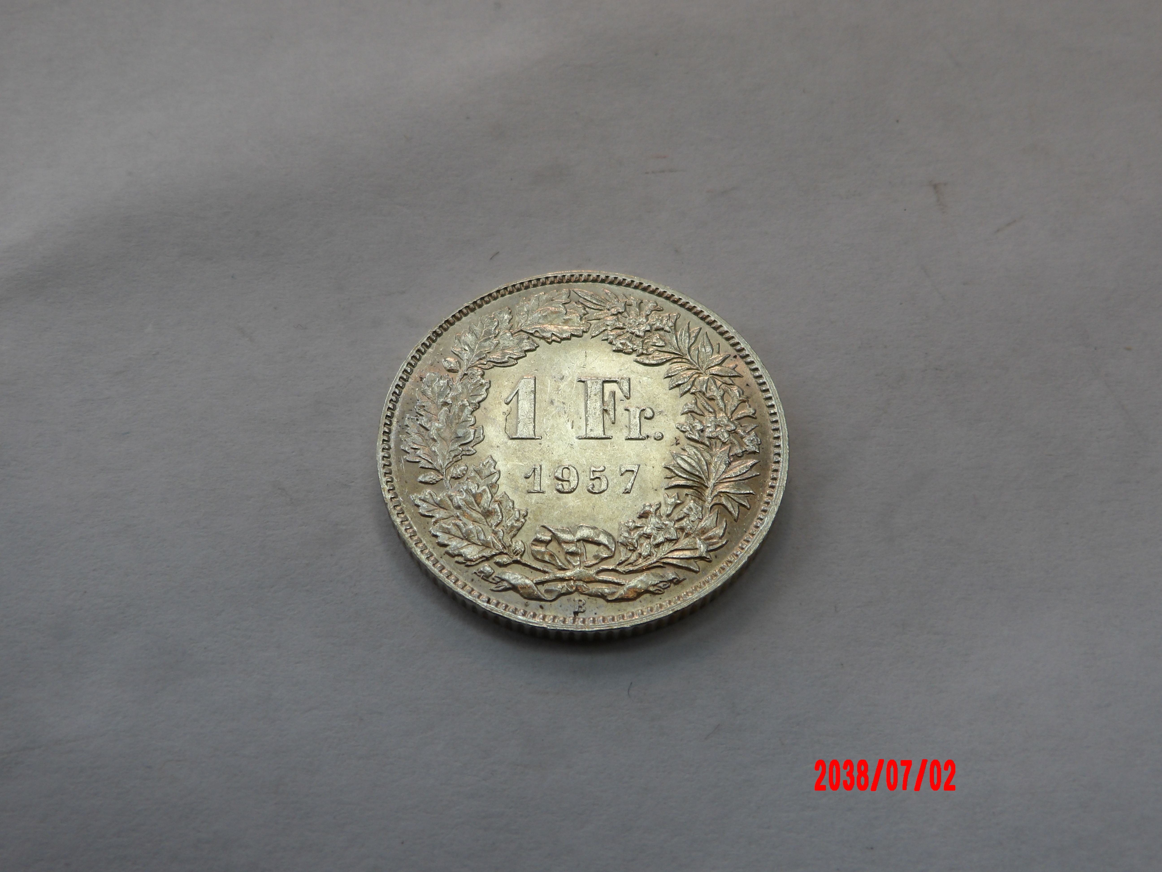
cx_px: 581
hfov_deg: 44.8
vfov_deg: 34.3
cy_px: 436
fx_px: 1410
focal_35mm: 42
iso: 100
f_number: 4.9
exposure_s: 1/49
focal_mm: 7.6
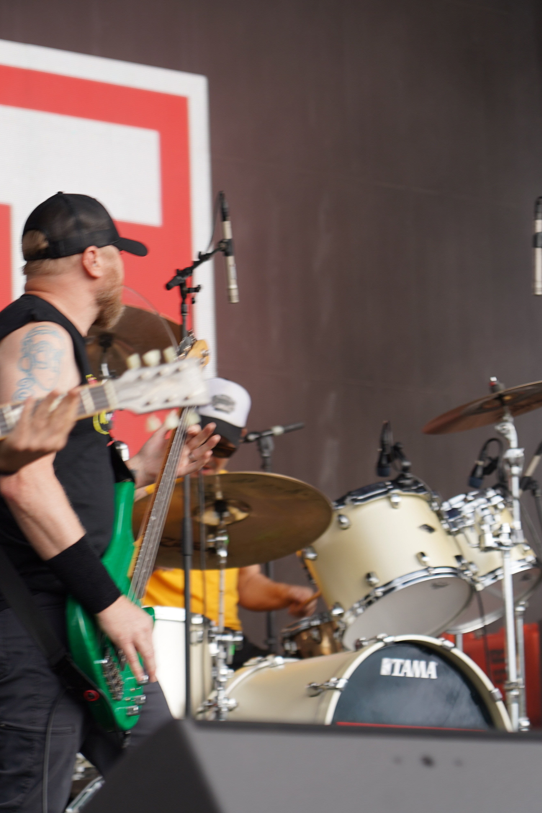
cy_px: 405
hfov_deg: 8.7
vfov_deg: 13.1
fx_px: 3545
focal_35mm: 157
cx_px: 169
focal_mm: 104
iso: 100
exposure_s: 1/125
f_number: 4
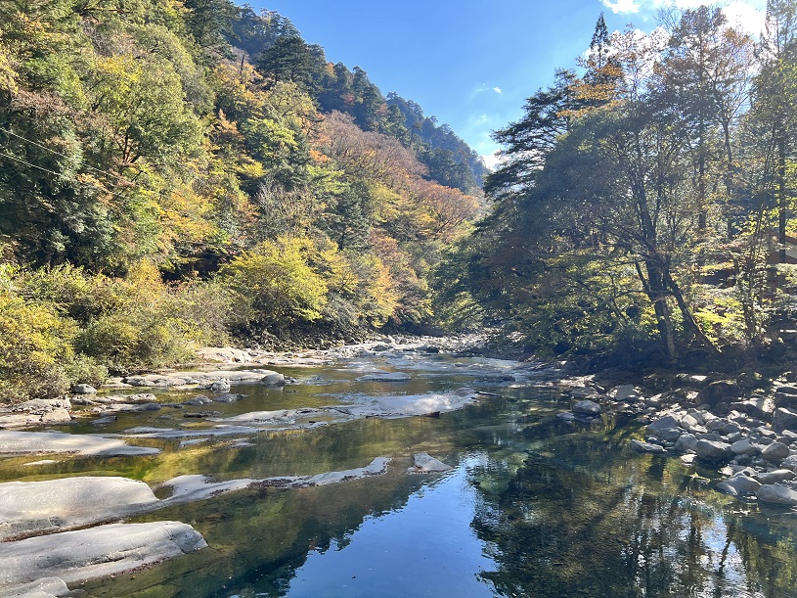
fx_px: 599
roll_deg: -2.2
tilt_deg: +0.3
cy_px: 299
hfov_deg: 67.3
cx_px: 398
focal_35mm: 26
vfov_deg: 53.1
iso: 50
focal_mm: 5.7
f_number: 1.5
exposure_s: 1/1135
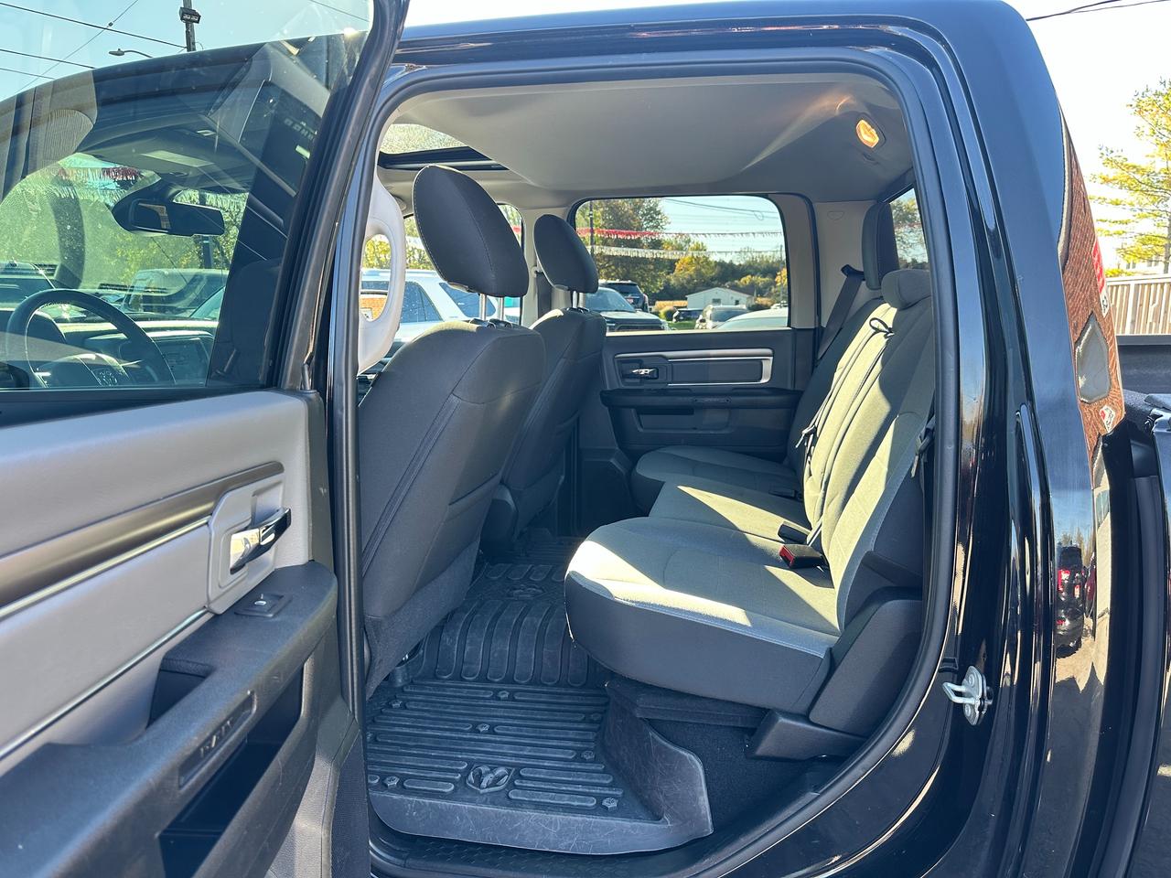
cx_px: 586
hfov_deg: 71.6
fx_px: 812
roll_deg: -0.7
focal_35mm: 24
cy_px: 439
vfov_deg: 56.8
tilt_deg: -8.4
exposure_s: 1/171
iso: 80
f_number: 1.78
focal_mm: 6.86
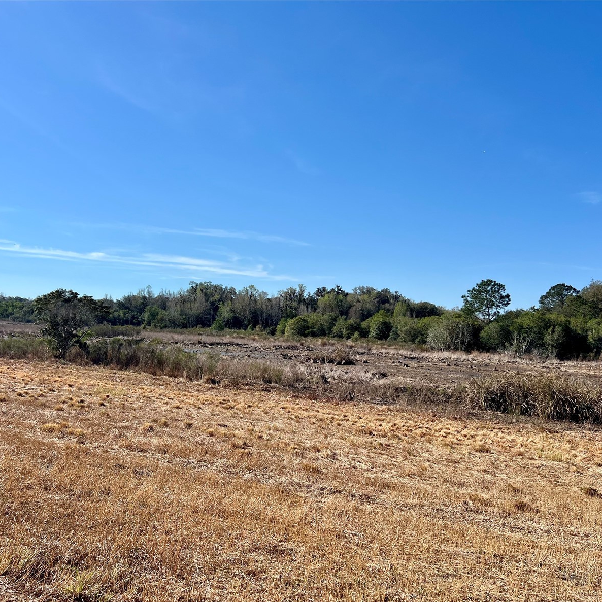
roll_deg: -2.1
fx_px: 610
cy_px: 304
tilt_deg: +2.9
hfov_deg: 52.5
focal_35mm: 31
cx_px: 278
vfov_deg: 52.5
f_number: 1.5
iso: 50
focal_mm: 5.7
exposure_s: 1/6211
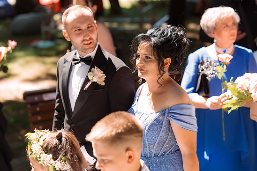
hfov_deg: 22.6
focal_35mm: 90
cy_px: 89
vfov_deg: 15.2
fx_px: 642
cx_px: 126
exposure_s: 1/640
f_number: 2.8
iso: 320
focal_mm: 85
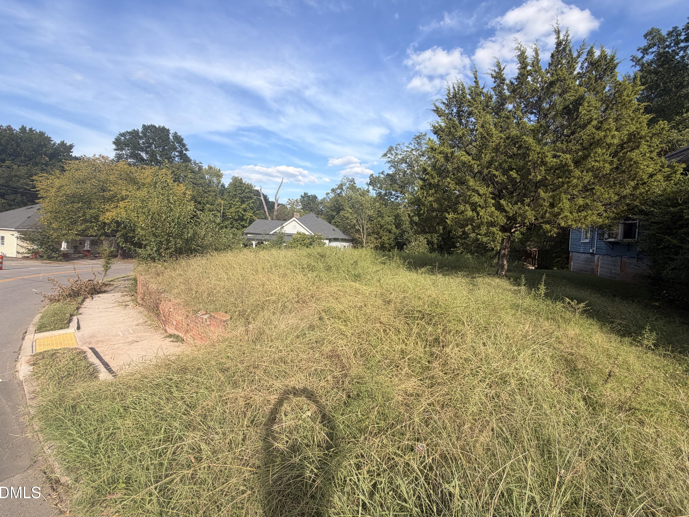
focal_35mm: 15
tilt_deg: -0.8
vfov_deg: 81.6
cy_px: 241
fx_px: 299
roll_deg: -3.8
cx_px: 366
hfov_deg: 98.0
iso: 32
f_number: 2.2
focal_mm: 2.22
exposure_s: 1/770
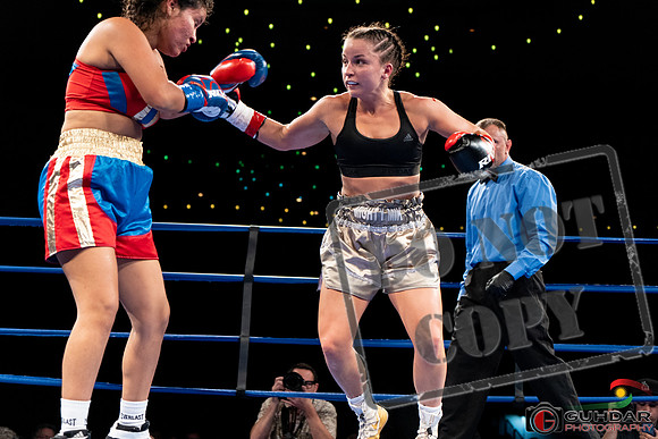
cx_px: 329
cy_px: 220
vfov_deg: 23.0
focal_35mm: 59
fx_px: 1079
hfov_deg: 33.9
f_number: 4
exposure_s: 1/800
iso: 3200
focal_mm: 59
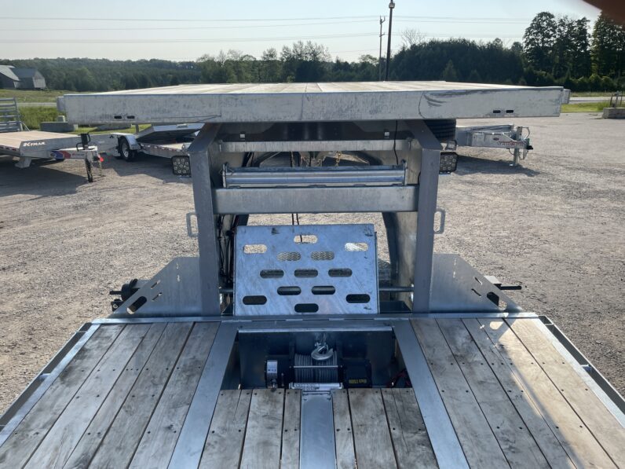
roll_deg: +0.9
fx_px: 469
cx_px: 312
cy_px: 234
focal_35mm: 26
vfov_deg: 53.1
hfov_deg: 67.3
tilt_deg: -15.9
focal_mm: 4.2
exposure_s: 1/2304
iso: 32
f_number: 1.6
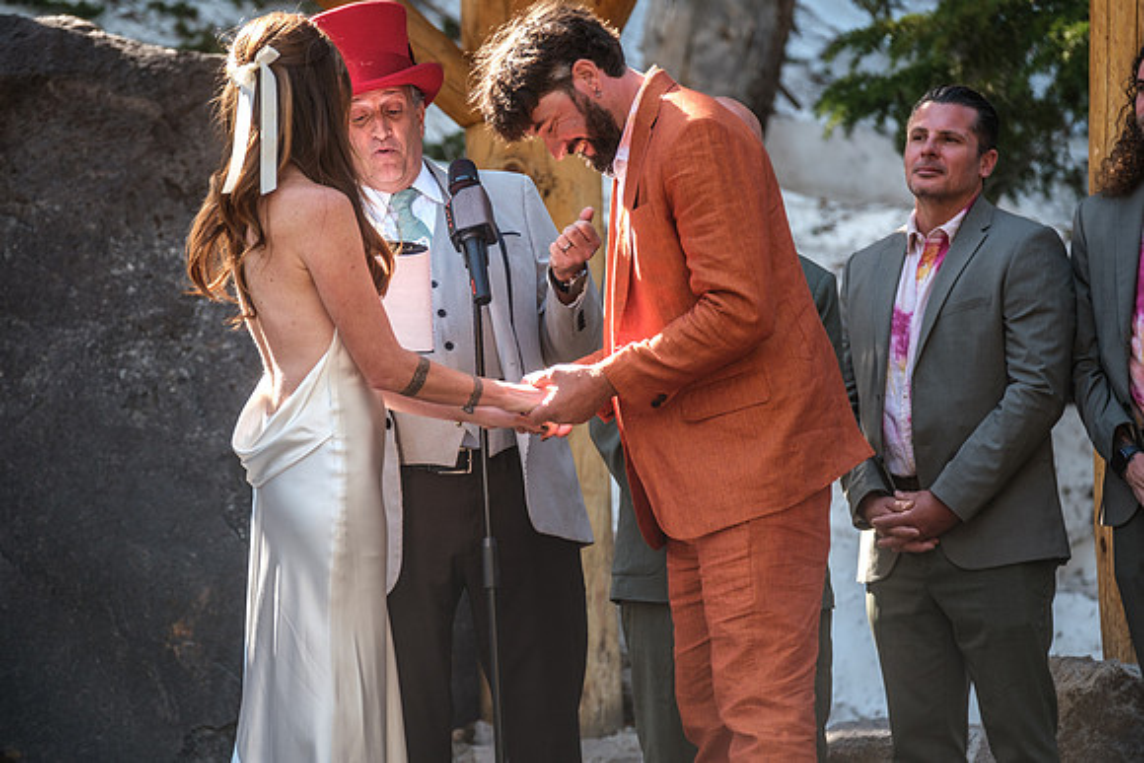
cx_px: 572
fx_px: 6166
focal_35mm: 194
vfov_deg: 7.1
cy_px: 382
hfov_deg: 10.6
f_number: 4
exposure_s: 1/150
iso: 400
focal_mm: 129.2
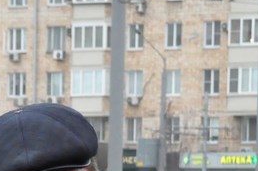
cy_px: 308
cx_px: -6
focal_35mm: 296
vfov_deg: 4.6
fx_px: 2117
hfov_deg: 6.9
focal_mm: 44
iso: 3200
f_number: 8
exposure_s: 1/250
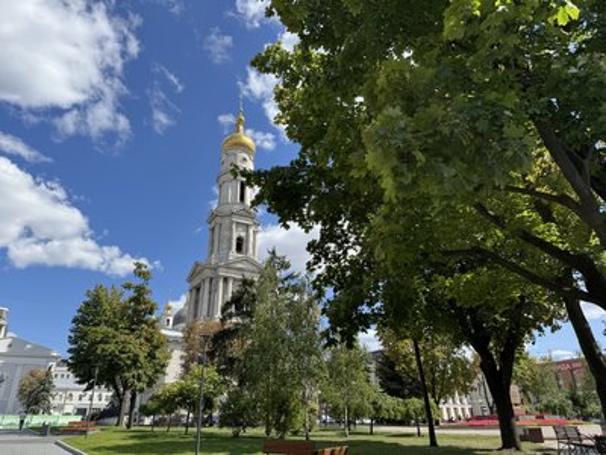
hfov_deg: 71.6
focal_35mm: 24
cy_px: 228
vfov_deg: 56.8
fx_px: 420
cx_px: 303
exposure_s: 1/3247
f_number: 1.78
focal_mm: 6.76
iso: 80
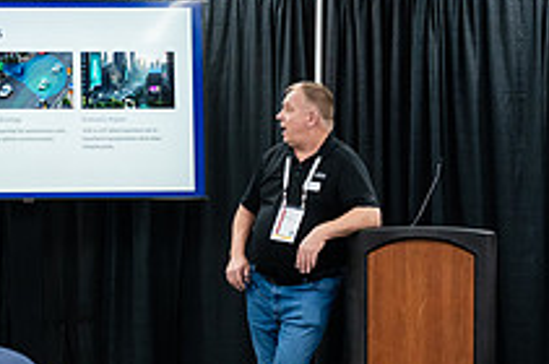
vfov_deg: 11.0
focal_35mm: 124
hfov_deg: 16.3
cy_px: 281
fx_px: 1888
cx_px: 515
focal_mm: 45
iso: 2000
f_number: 4
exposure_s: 1/200
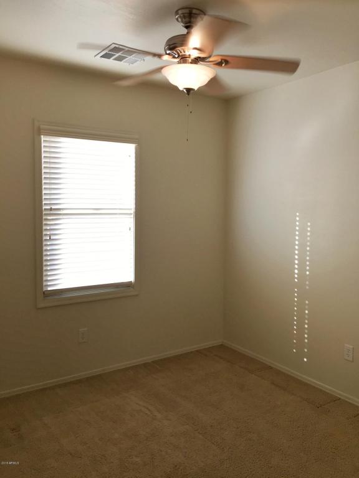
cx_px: 180
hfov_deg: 48.2
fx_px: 401
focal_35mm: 29
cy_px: 239
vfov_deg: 61.7
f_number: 2.2
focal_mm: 4.15
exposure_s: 1/60
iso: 32
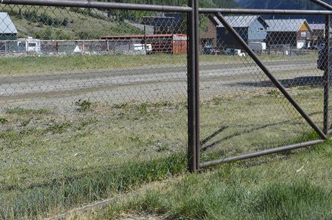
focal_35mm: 60
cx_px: 221
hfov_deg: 33.1
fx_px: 553
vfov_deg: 22.5
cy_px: 73
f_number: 8
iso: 100
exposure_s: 1/250
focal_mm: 22
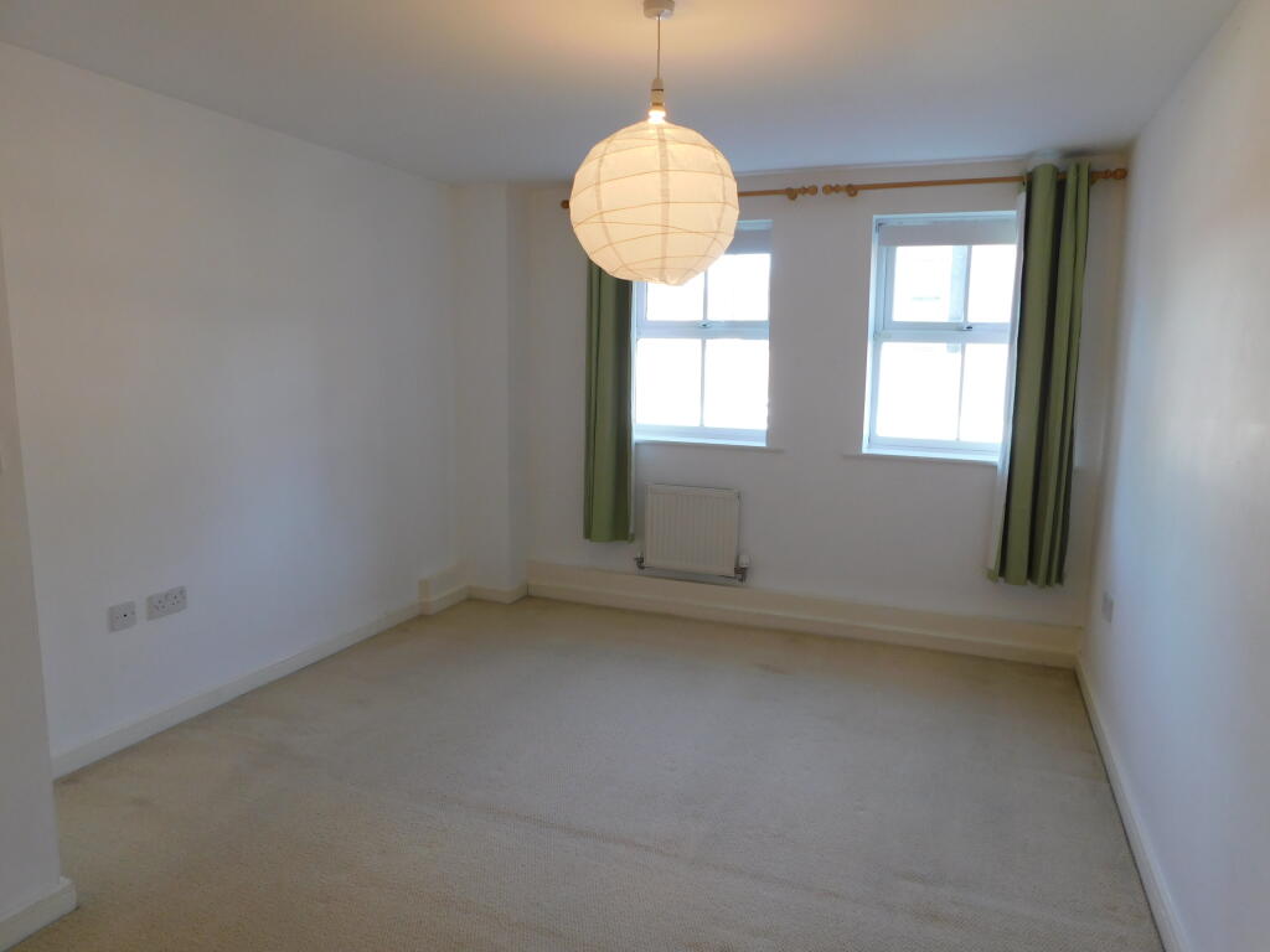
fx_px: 844
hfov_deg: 73.9
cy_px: 476
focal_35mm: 23
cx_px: 635
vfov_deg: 58.9
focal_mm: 4
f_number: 3
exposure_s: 1/50
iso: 125
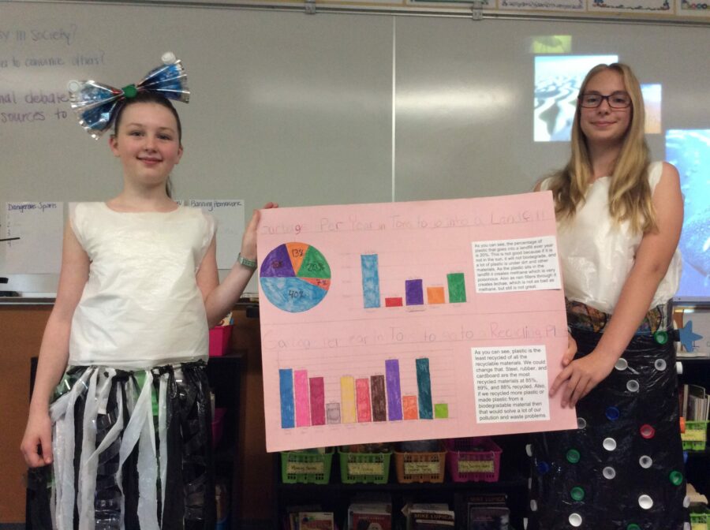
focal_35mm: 32
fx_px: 655
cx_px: 355
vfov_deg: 44.0
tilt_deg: +0.8
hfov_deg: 56.9
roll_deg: +0.1
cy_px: 265
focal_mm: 3.3
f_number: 2.4
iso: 160
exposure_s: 1/24
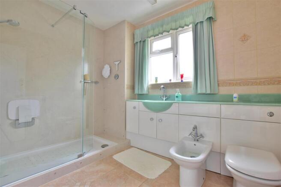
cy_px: 94
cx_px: 140
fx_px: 117
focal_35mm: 15
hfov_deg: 100.4
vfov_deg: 77.3
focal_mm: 10
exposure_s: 1/1.3
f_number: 11
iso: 400
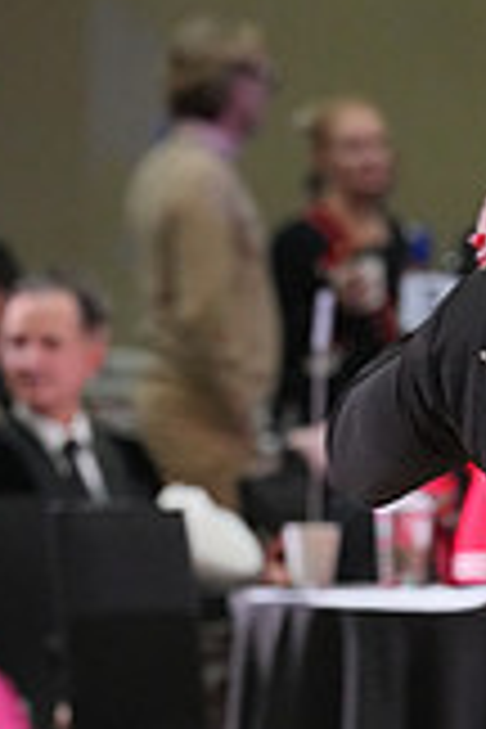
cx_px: 839
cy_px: 999
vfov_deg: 2.9
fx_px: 14518
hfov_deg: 1.9
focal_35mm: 717
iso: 3200
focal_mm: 200
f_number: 6.3
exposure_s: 1/200
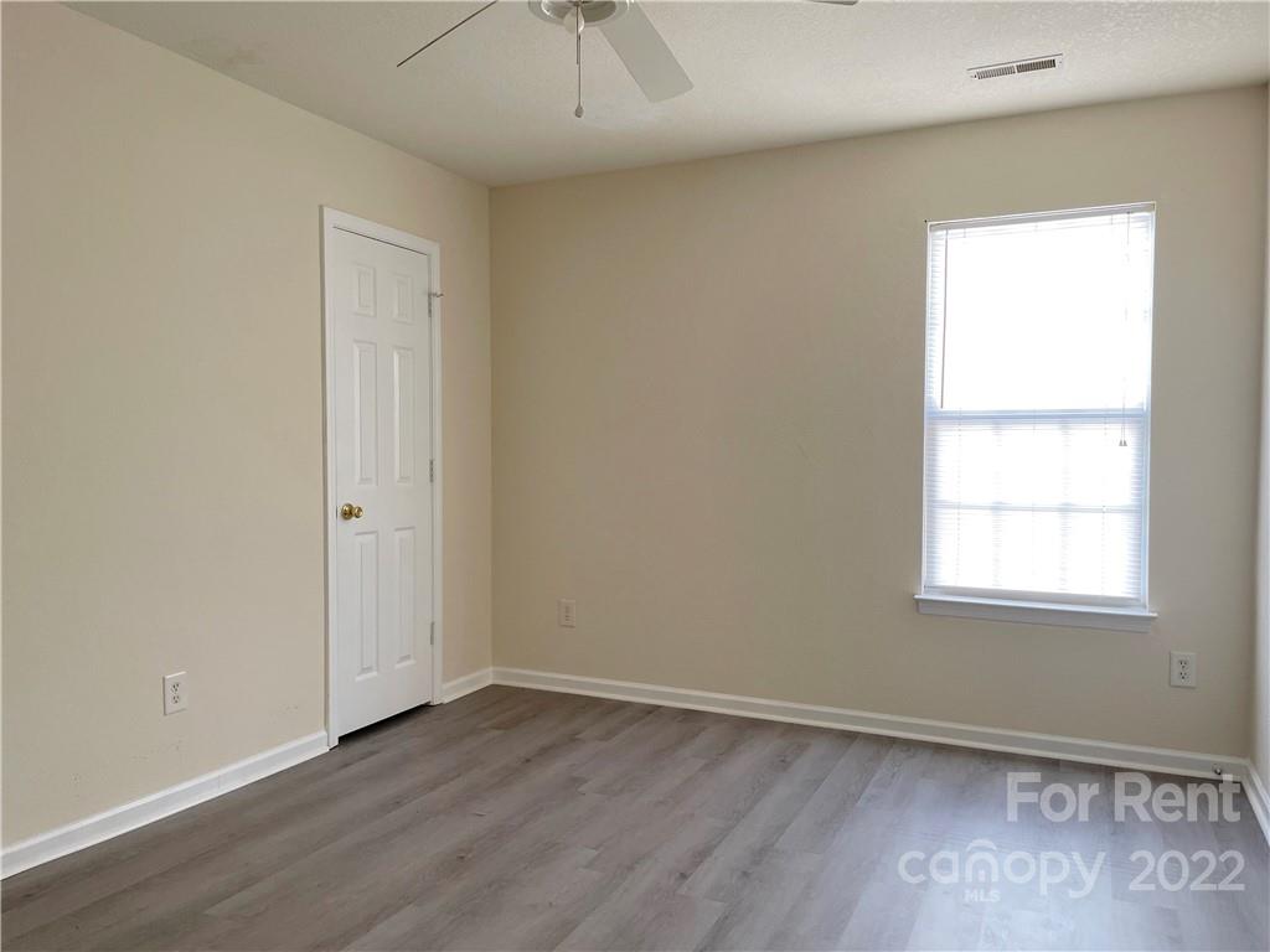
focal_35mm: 26
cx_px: 635
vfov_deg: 53.1
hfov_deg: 67.3
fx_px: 954
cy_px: 476
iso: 125
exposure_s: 1/120
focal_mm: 4.2
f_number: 1.6
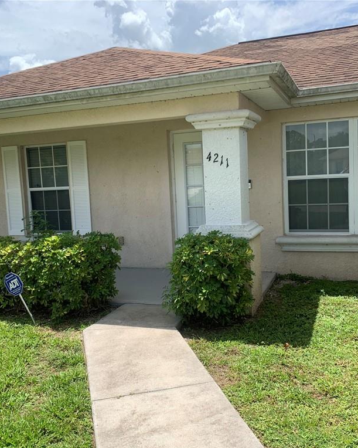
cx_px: 175
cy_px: 225
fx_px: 450
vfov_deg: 52.8
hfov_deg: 43.3
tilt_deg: -6.0
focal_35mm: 34
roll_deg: +1.7
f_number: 1.8
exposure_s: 1/1689
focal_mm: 4.25
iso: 25
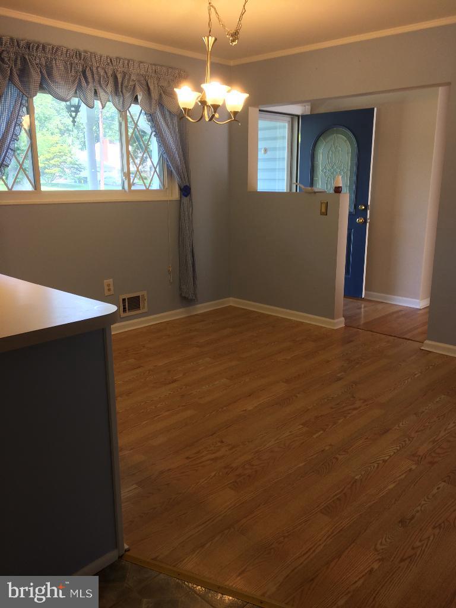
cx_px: 228
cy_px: 304
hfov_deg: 48.2
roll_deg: +0.9
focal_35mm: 29
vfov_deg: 61.7
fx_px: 509
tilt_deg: -13.4
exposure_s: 1/40
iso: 40
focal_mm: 4.15
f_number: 2.2
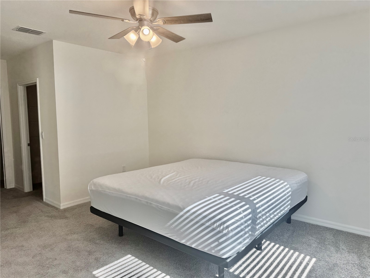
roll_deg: +0.4
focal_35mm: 24
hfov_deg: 71.6
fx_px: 257
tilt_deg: -4.8
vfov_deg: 56.8
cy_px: 139
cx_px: 185
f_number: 1.78
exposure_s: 1/170
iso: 64
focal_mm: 6.76
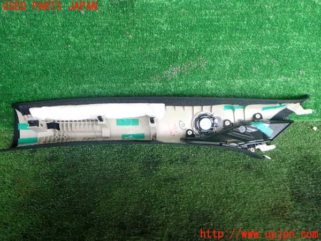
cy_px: 120
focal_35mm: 30
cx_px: 160
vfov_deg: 46.8
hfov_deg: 60.0
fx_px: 278
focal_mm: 5.4
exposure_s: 1/125
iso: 200
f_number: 2.3
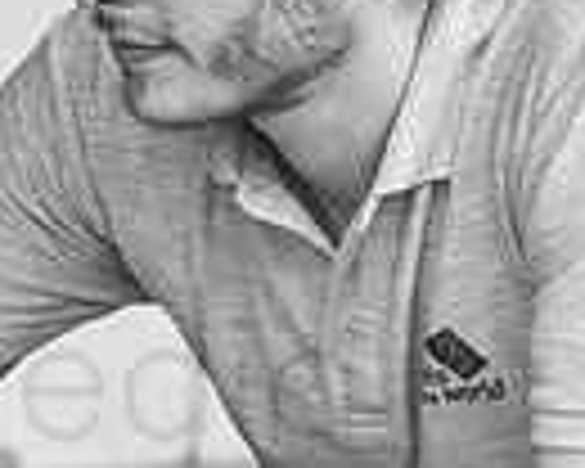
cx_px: -413
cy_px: 423
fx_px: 6683
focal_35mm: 386
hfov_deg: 5.0
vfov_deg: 4.0
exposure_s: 1/160
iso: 100
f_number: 4
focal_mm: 91
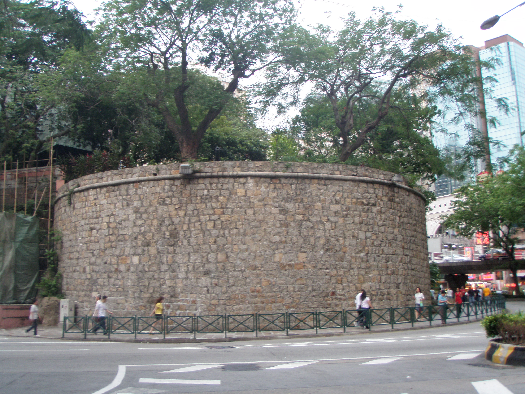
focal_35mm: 39
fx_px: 592
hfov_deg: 47.9
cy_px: 195
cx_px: 261
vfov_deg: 36.8
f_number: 3.5
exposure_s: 1/30
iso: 125
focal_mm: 6.7
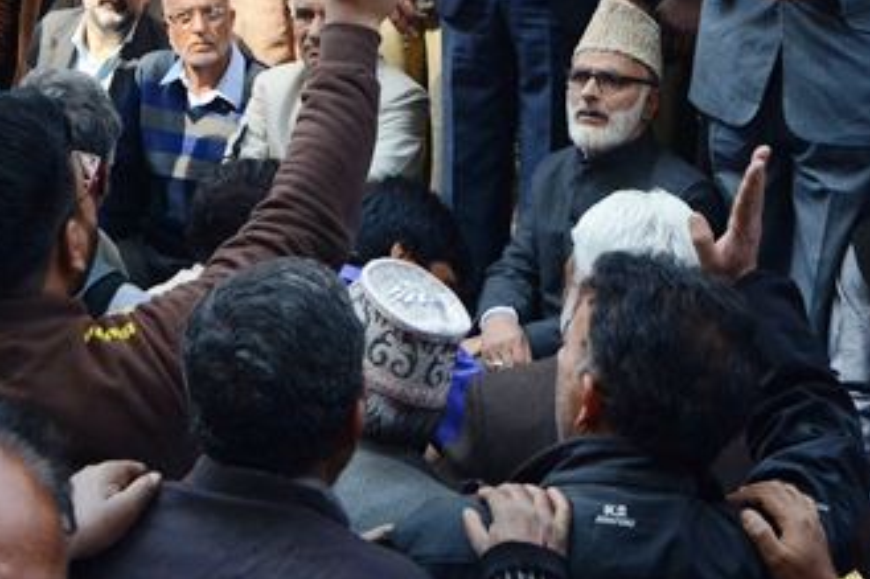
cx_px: 235
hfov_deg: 20.7
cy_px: -12
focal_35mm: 98
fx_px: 2367
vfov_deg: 13.7
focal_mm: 28
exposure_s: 1/250
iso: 500
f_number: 8
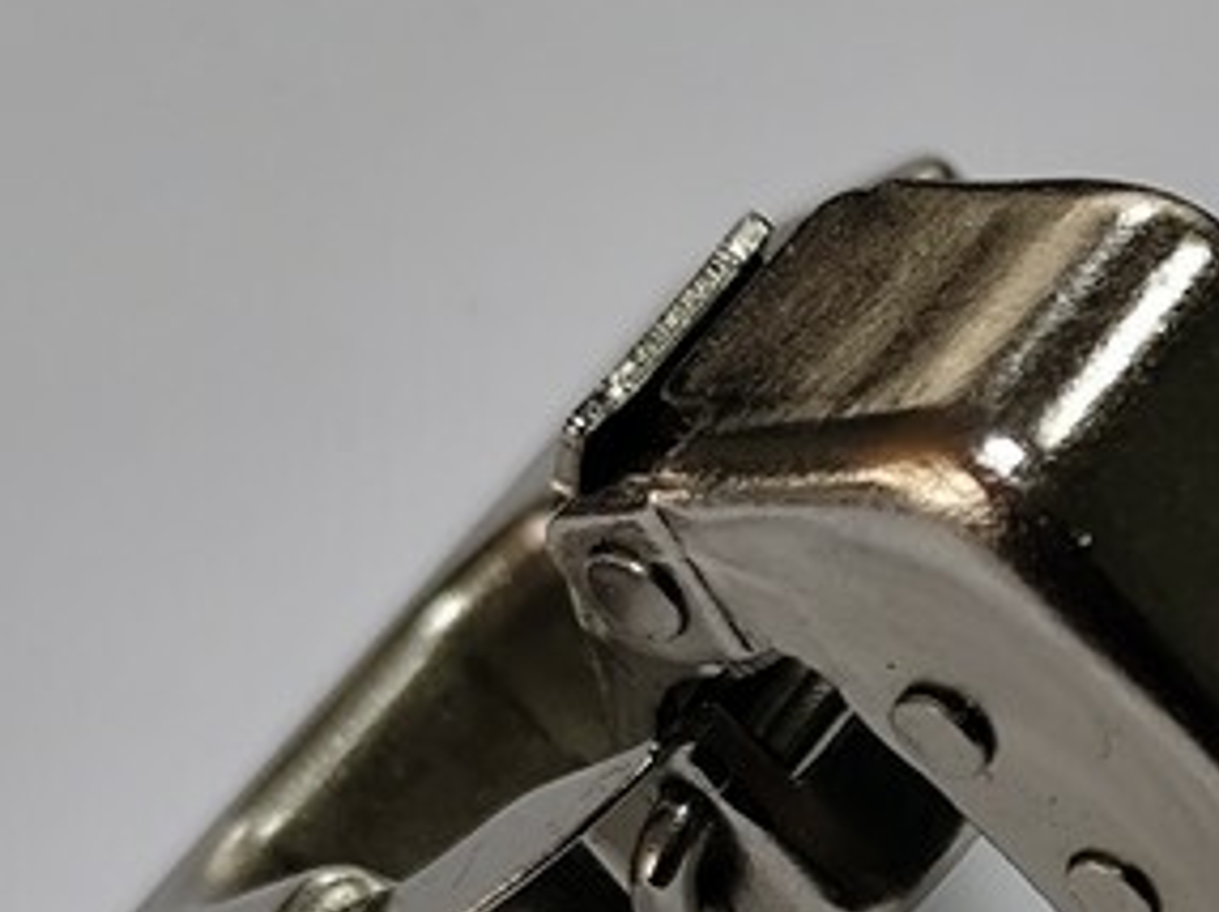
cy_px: 1208
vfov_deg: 10.0
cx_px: 1577
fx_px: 5102
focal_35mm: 145
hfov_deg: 13.2
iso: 400
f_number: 1.65
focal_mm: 6.14
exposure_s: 1/50
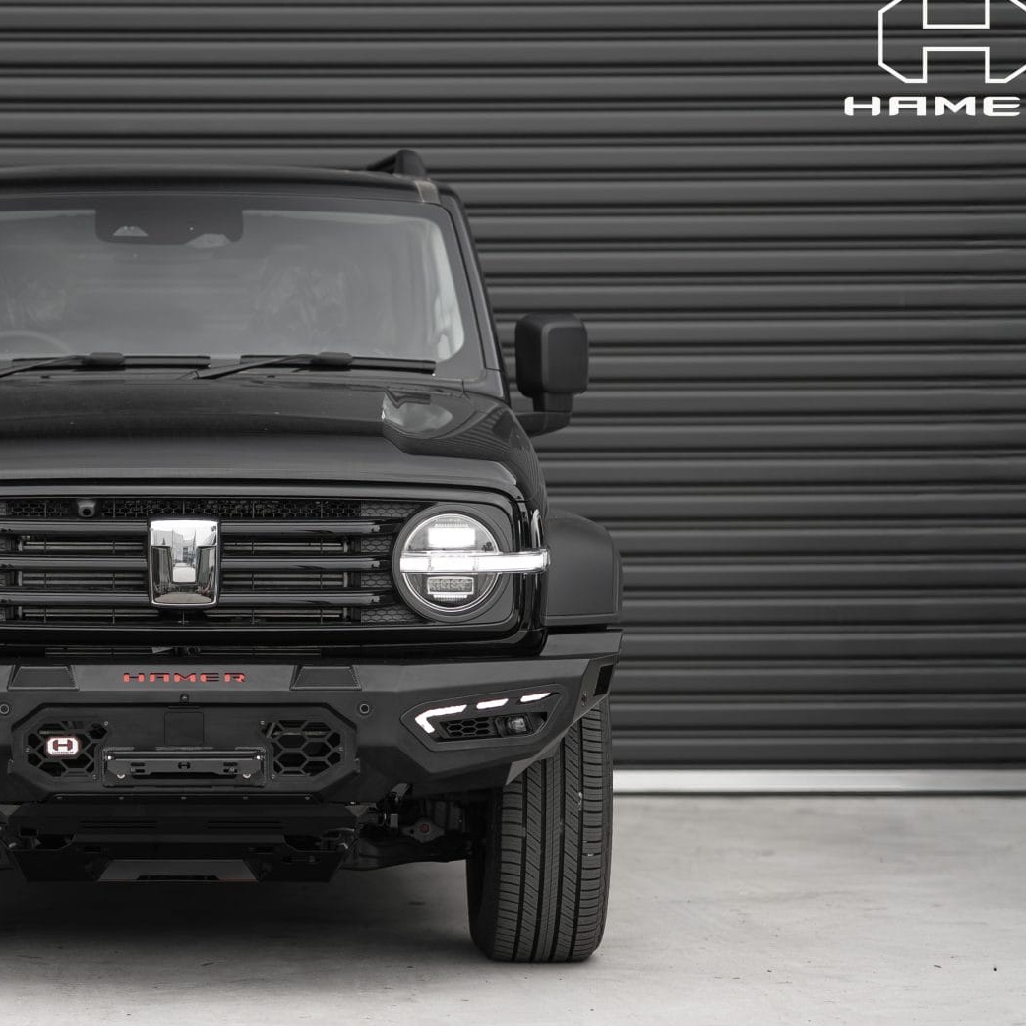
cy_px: 565
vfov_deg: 13.1
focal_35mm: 133
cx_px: 179
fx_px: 4460
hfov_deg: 13.1
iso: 160
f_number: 1.8
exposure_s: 1/160
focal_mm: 85
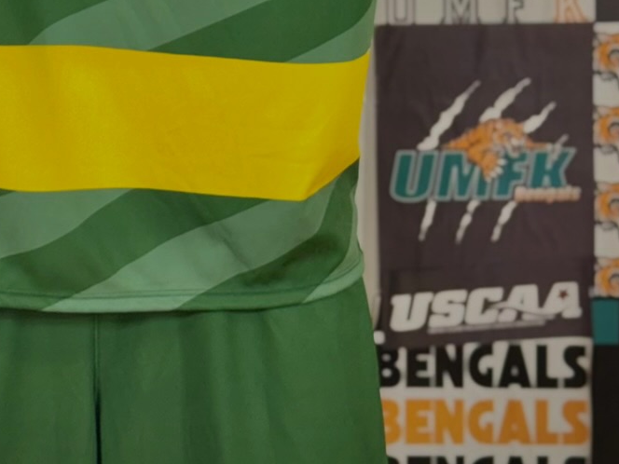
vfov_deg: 9.5
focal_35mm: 148
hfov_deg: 13.3
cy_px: -363
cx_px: 120
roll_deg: -0.2
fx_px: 2647
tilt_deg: -5.6
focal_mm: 6.76
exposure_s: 1/17
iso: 80
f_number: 1.78
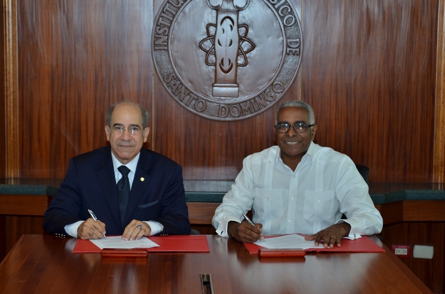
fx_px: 1036
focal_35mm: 84
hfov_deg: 24.2
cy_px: 147
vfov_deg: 16.2
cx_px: 222
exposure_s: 1/100
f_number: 3.8
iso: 320
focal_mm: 56
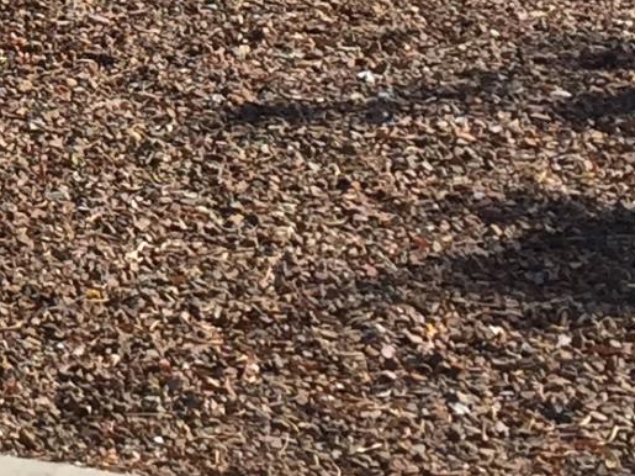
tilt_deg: -5.3
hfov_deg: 10.8
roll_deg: +1.1
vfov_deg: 8.5
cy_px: -375
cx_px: -586
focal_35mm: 169
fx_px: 3099
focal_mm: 4.15
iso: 32
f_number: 2.2
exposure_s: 1/1319
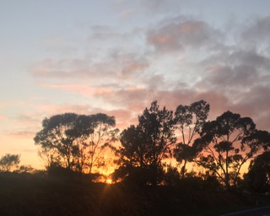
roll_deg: +0.7
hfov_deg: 40.2
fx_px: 368
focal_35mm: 46
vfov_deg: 32.5
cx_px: 154
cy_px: 143
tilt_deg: +7.4
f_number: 2.2
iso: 32
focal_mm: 4.15
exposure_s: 1/332
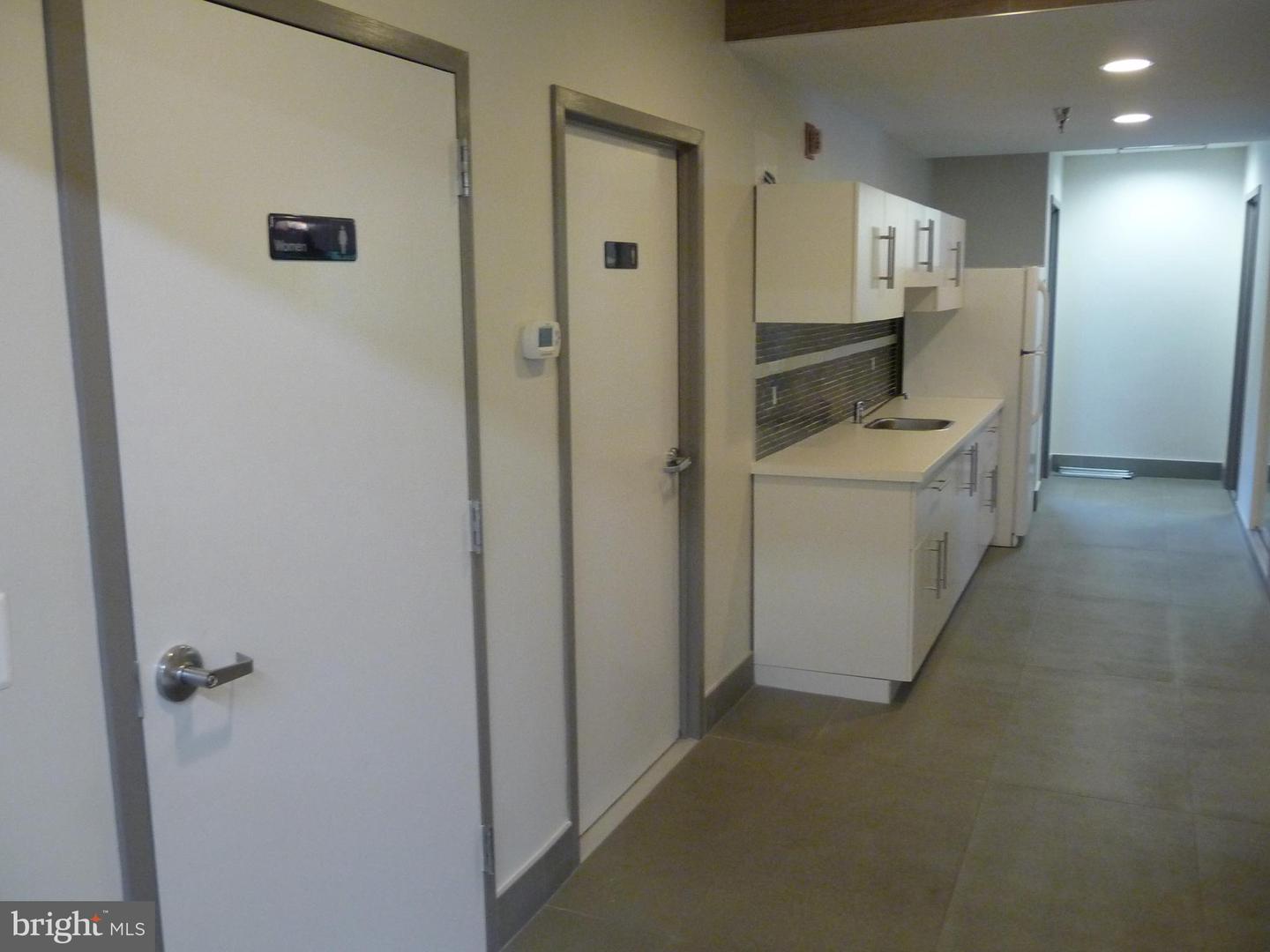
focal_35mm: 32
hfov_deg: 56.8
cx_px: 635
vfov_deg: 44.2
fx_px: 1174
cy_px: 476
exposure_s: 1/30
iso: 400
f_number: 3.5
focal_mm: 5.3
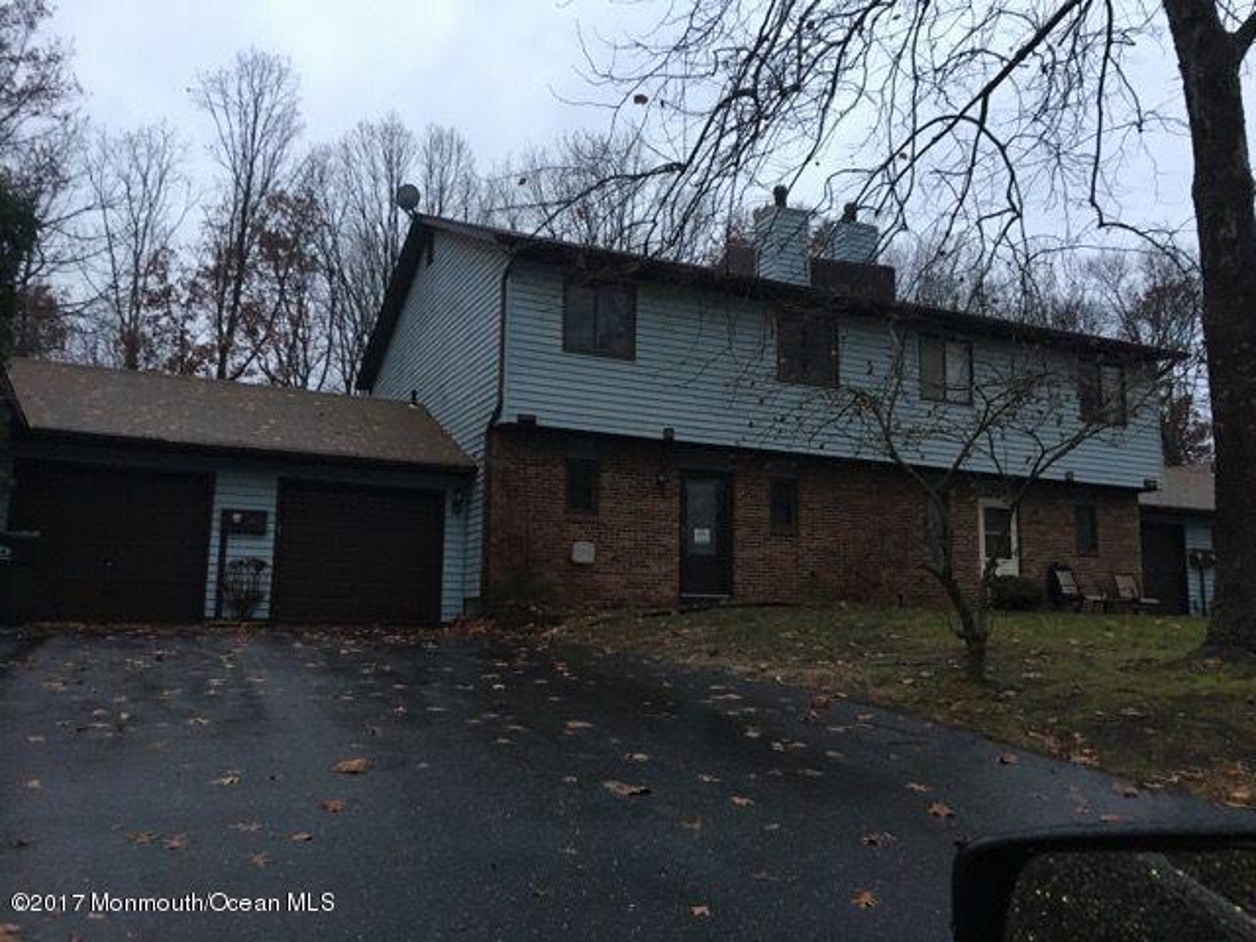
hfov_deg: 61.7
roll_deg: -1.1
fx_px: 1052
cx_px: 628
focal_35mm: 29
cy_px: 471
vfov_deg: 48.2
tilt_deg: +8.2
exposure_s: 1/30
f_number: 2.2
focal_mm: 4.15
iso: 160
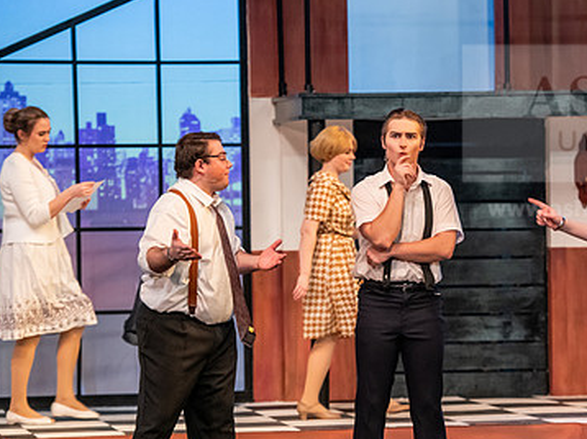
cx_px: 413
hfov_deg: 10.1
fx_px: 3304
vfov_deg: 7.6
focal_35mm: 195
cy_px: 243
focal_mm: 125
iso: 2500
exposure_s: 1/200
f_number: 3.5
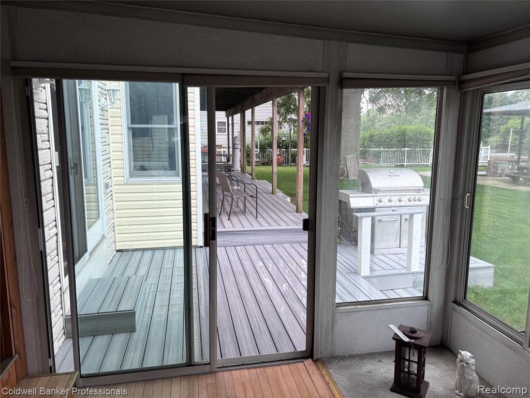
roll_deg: -0.2
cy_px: 199
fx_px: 398
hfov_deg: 67.3
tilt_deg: -9.1
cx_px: 265
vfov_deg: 53.1
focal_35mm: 26
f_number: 1.6
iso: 50
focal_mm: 5.96
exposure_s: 1/121
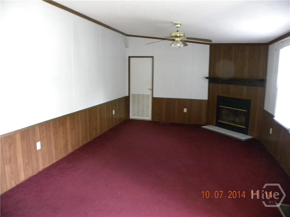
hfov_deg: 67.3
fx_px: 218
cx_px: 145
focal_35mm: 26
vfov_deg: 53.1
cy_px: 108
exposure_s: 1/9.7
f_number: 2.8
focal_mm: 4.6
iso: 400
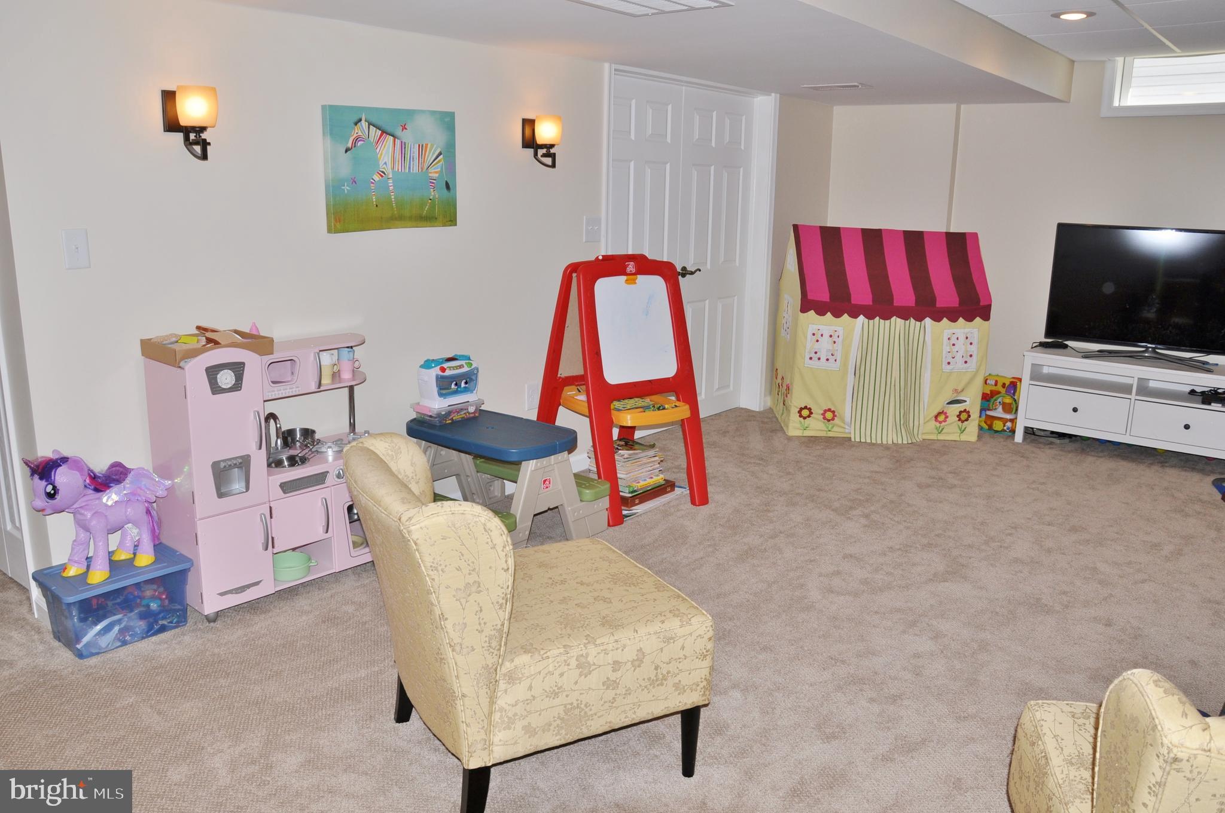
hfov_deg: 67.4
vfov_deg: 47.8
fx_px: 918
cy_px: 406
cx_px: 612
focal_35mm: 27
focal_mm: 18
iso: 200
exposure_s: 1/60
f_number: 8
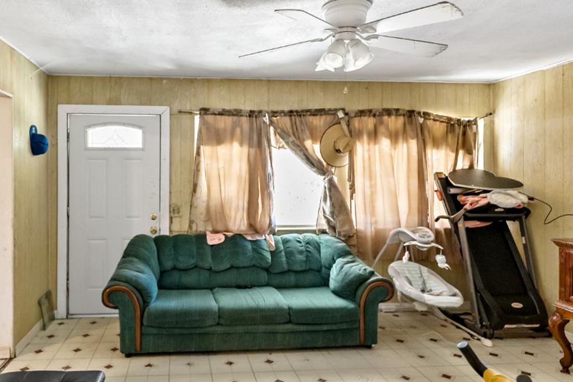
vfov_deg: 53.1
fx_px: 382
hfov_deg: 72.2
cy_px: 192
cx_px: 205
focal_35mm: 24
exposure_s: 1/160
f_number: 2.8
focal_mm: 14
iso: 2000
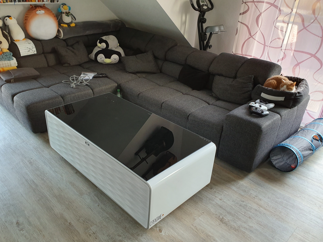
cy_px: 130
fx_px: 261
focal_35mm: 28
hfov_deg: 63.4
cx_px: 149
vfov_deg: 49.7
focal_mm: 4.32
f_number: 2.4
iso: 200
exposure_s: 1/50
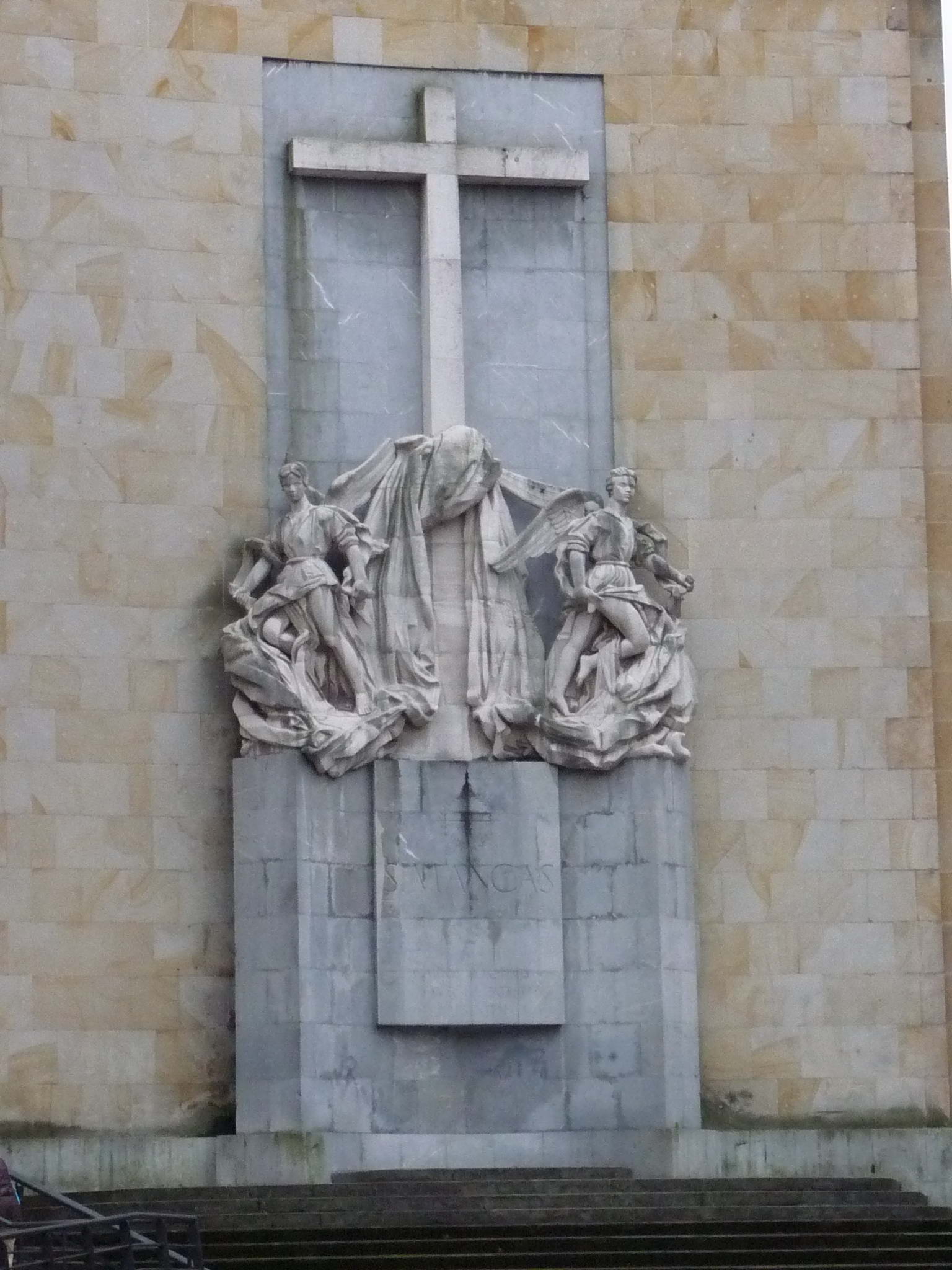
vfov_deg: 15.3
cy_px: 635
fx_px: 4730
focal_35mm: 129
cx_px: 476
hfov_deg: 11.5
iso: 400
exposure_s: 1/60
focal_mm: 13.1
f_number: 4.6
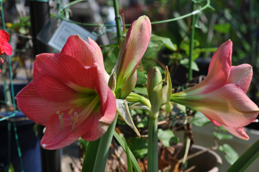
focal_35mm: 102
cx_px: 130
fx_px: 733
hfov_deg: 20.0
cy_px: 86
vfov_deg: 13.4
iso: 200
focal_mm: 68
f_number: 8
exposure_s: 1/400
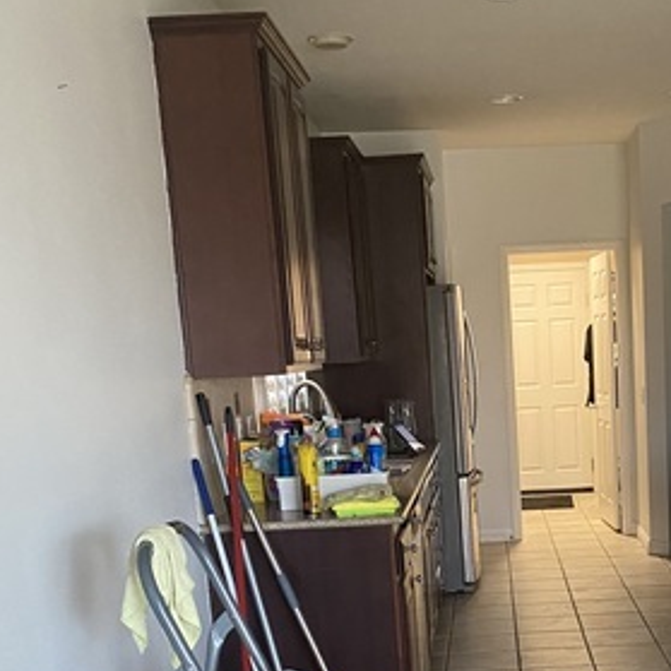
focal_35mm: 55
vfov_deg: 30.0
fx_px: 1206
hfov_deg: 30.1
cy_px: 581
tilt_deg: -9.8
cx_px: 563
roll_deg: +2.3
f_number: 1.8
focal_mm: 4.25
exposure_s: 1/60
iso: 400
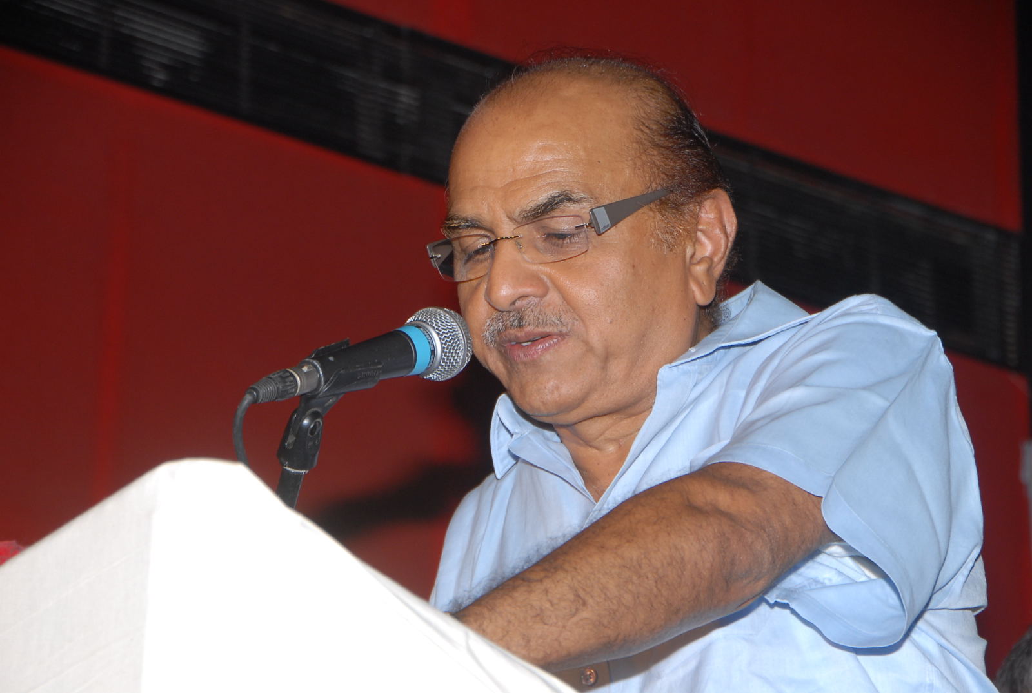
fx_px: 4524
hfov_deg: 13.0
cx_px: 516
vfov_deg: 8.8
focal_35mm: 158
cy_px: 346
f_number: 8
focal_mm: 105
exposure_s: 1/125
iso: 320
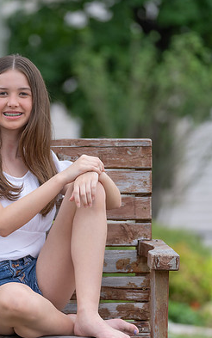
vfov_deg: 8.5
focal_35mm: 247
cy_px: 169
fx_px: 2281
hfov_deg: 5.3
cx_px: 19
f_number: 2.8
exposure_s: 1/320
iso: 320
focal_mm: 135
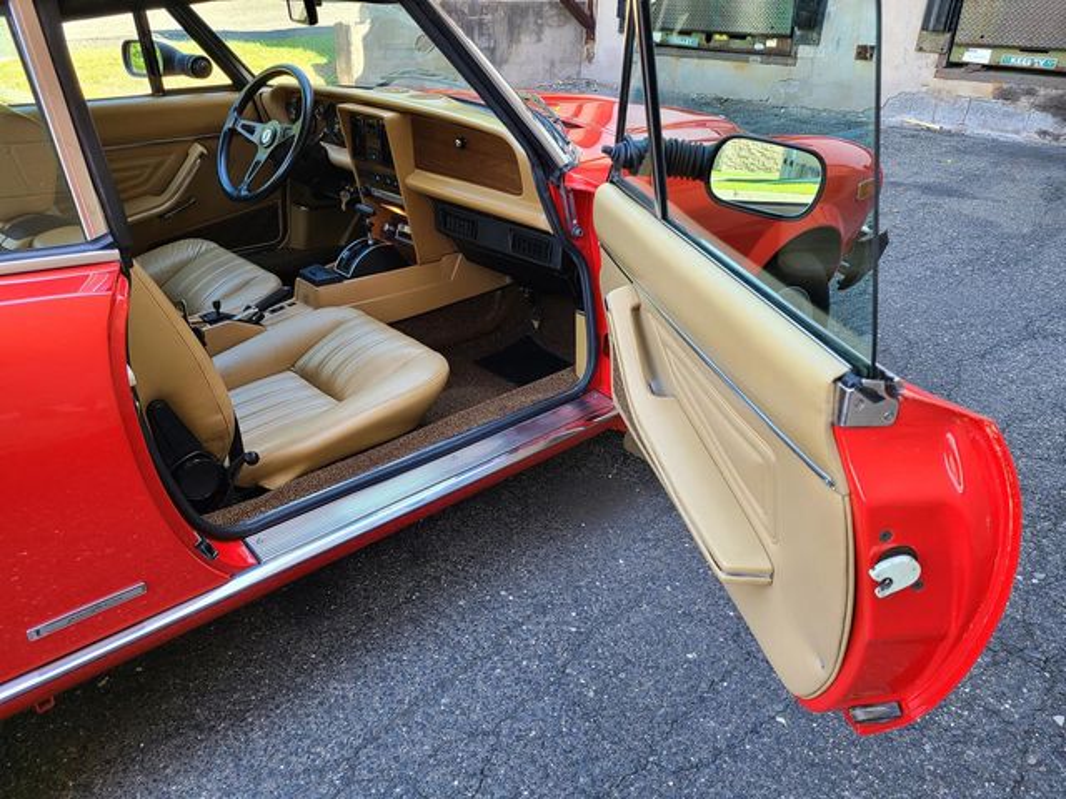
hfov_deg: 67.3
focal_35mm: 26
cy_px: 400
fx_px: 801
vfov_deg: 53.1
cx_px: 533
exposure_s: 1/59
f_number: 1.8
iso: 40
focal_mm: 5.4
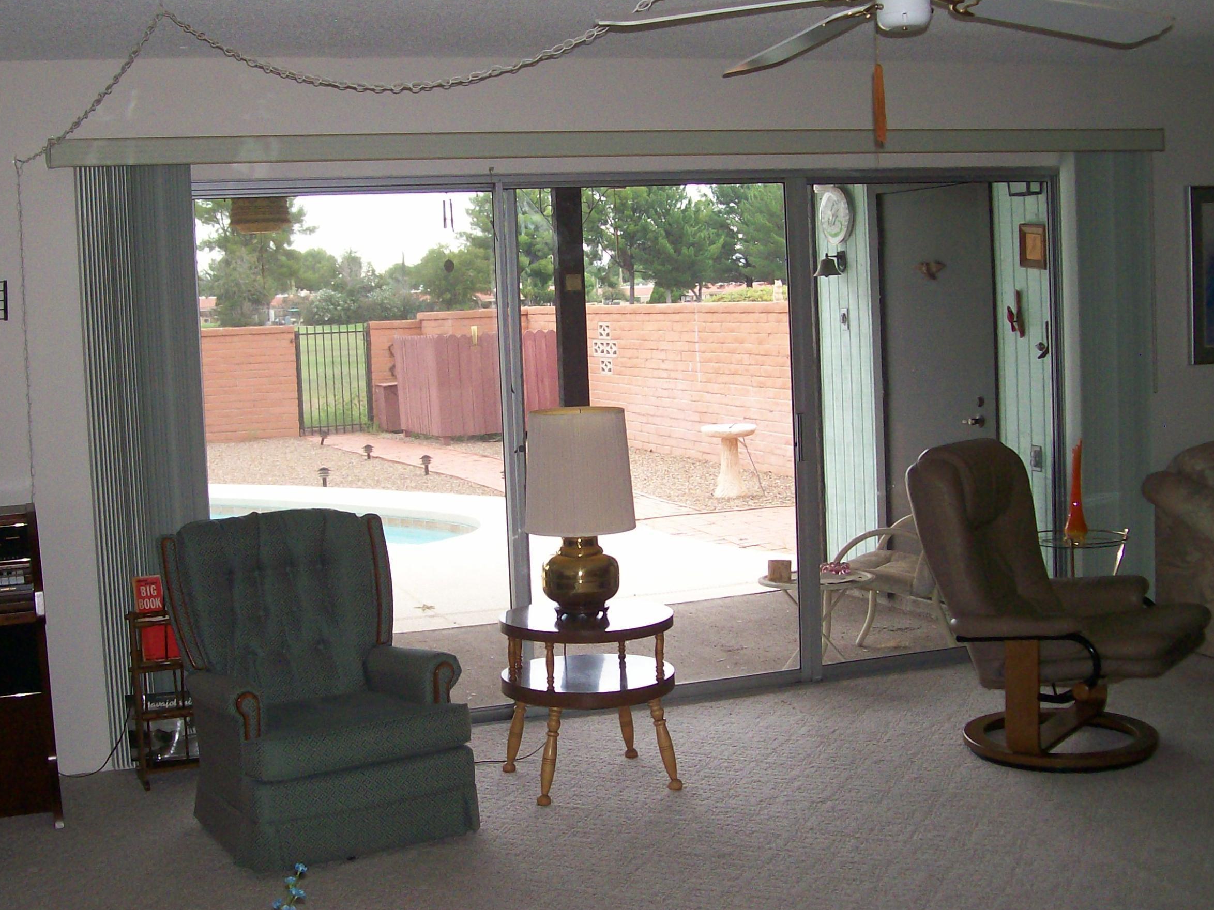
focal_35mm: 46
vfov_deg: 31.5
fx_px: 1613
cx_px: 494
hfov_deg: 41.1
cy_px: 438
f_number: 2.7
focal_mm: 6
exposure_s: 1/80.8
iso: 140
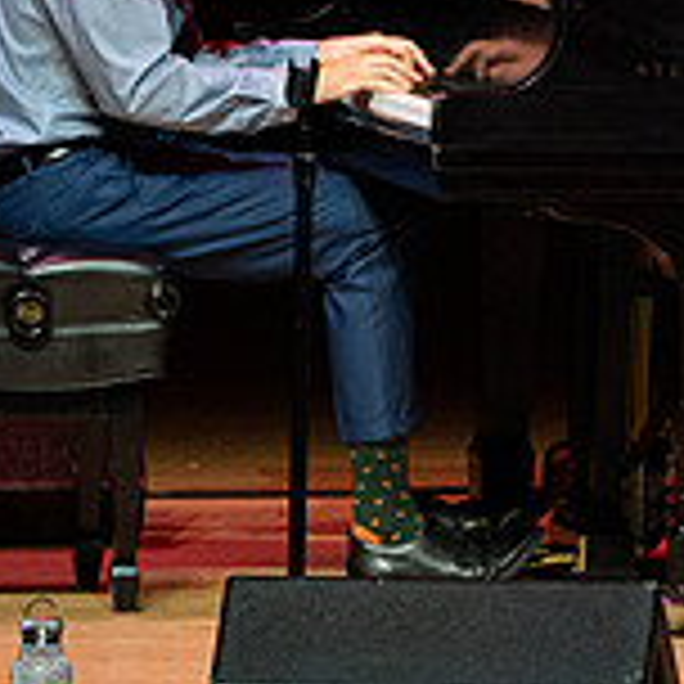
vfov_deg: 1.7
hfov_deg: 1.7
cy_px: 11
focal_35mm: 1015
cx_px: 1174
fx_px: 22691
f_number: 8
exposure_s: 1/320
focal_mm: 312
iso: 4000
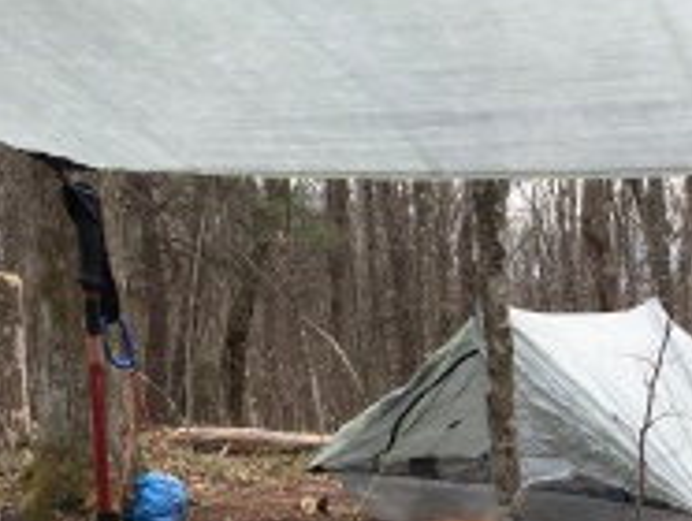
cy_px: 435
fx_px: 1141
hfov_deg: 32.2
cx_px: 614
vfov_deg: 25.2
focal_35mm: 57
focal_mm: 4.15
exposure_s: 1/326
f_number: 2.2
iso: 25
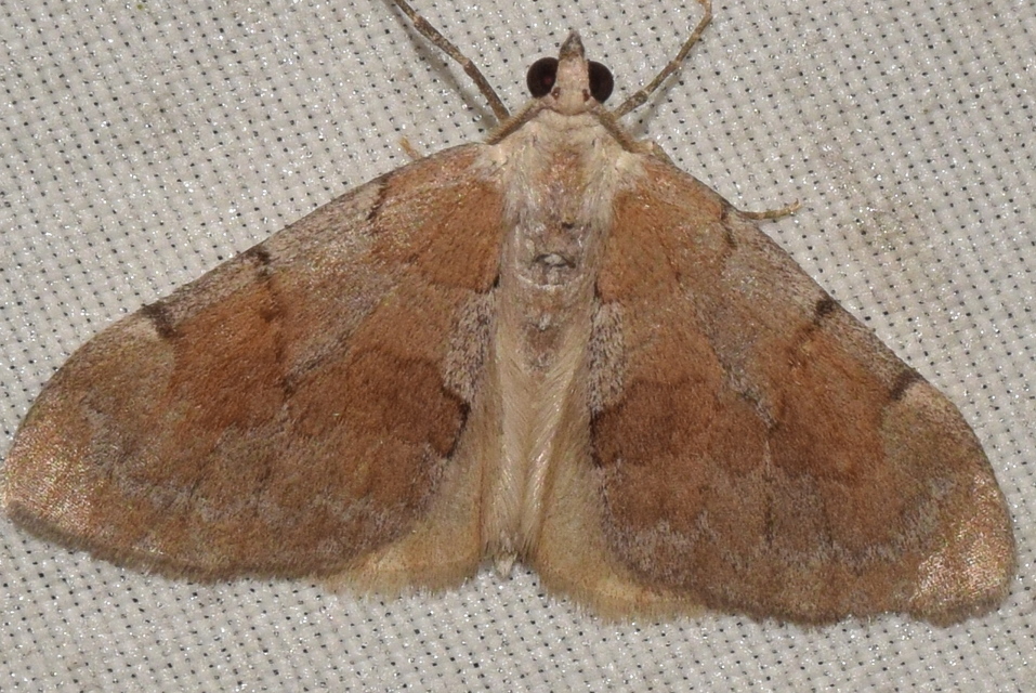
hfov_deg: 9.8
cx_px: 518
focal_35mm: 210
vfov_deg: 6.6
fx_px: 6049
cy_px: 346
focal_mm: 140
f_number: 14
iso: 500
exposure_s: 1/160
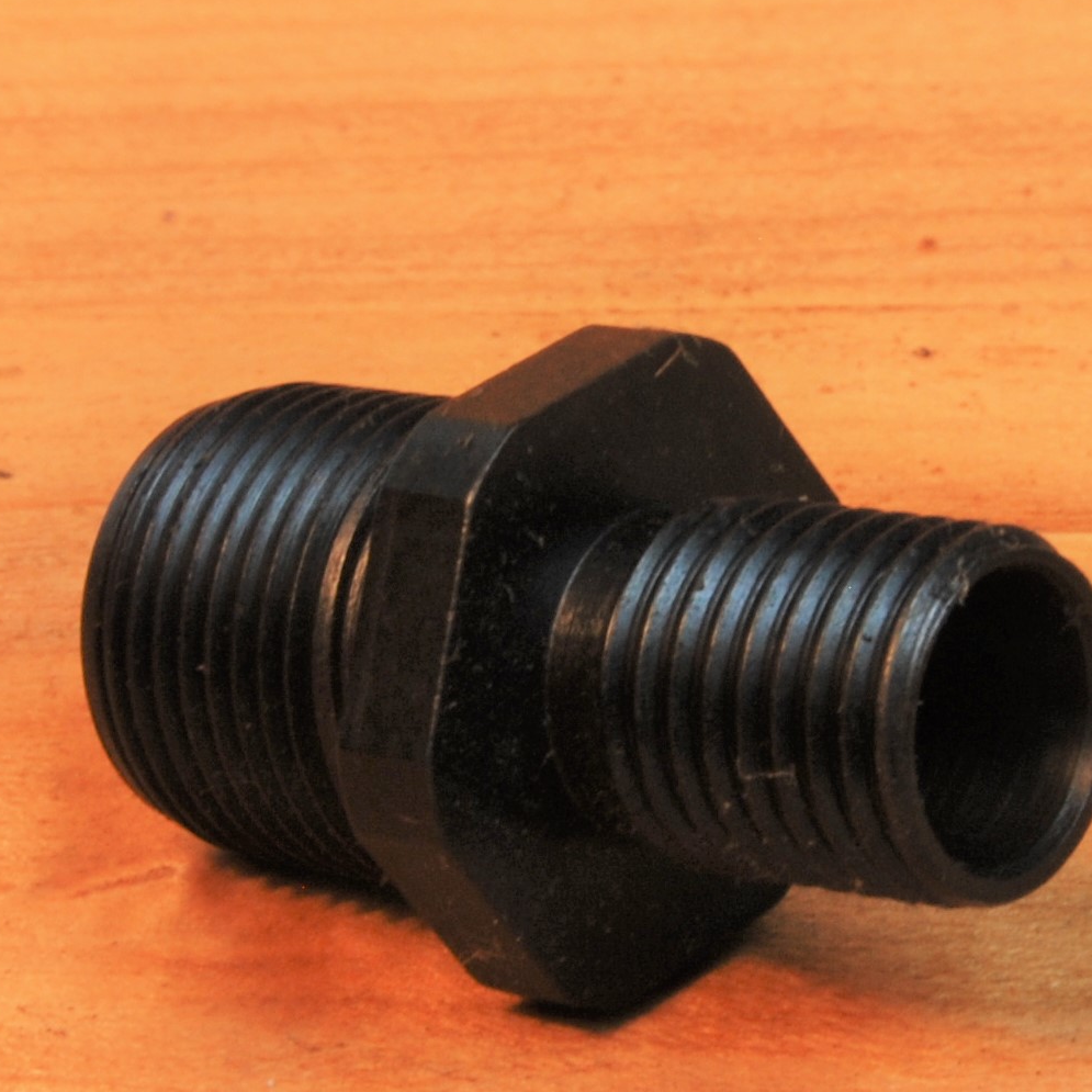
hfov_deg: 16.7
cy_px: 660
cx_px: 676
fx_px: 3712
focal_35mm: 104
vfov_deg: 16.7
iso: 200
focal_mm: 40
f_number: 20
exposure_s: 1/13
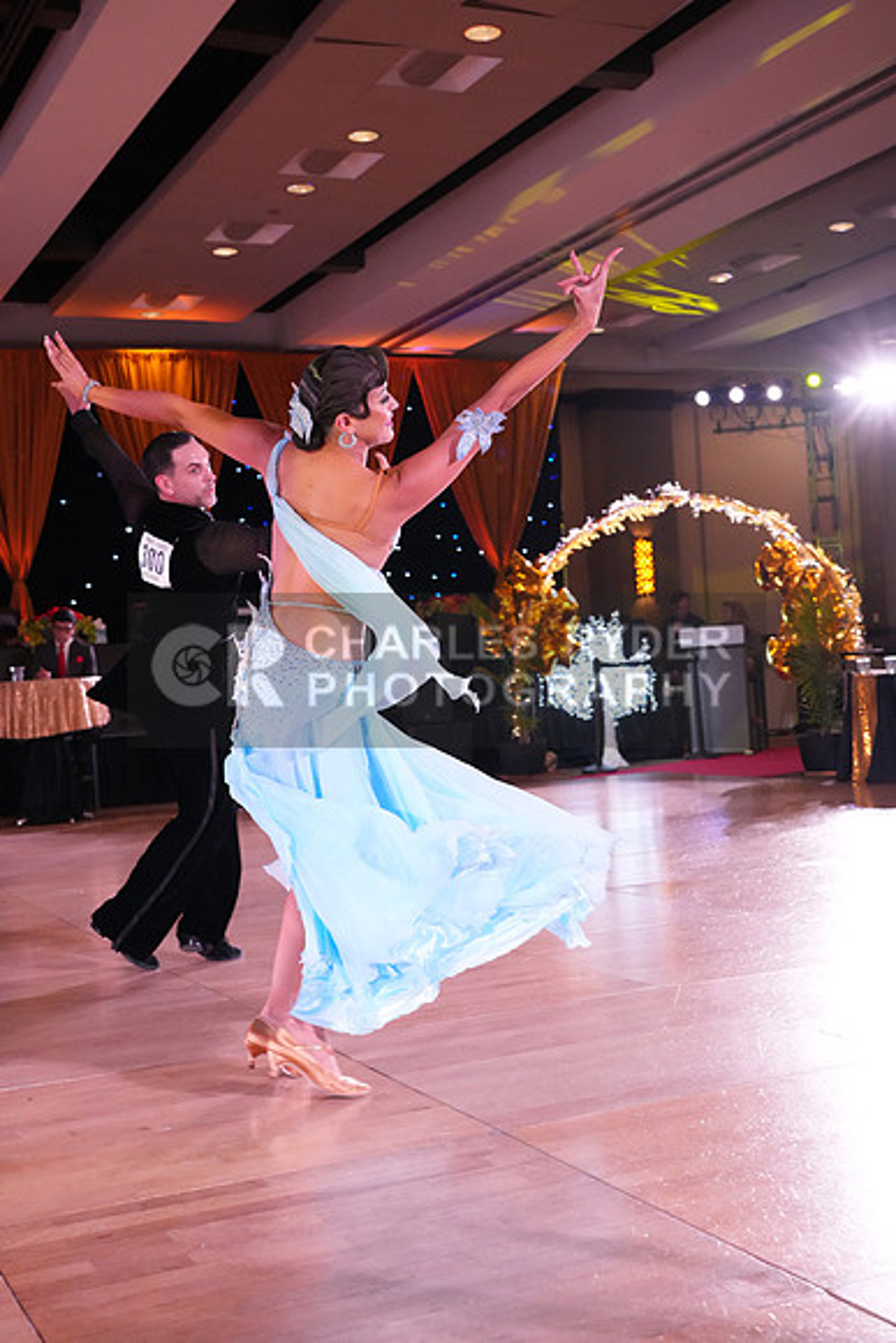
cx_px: 448
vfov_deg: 46.4
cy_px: 672
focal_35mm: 42
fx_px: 1567
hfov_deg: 31.9
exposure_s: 1/400
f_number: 5
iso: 6400
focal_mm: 42
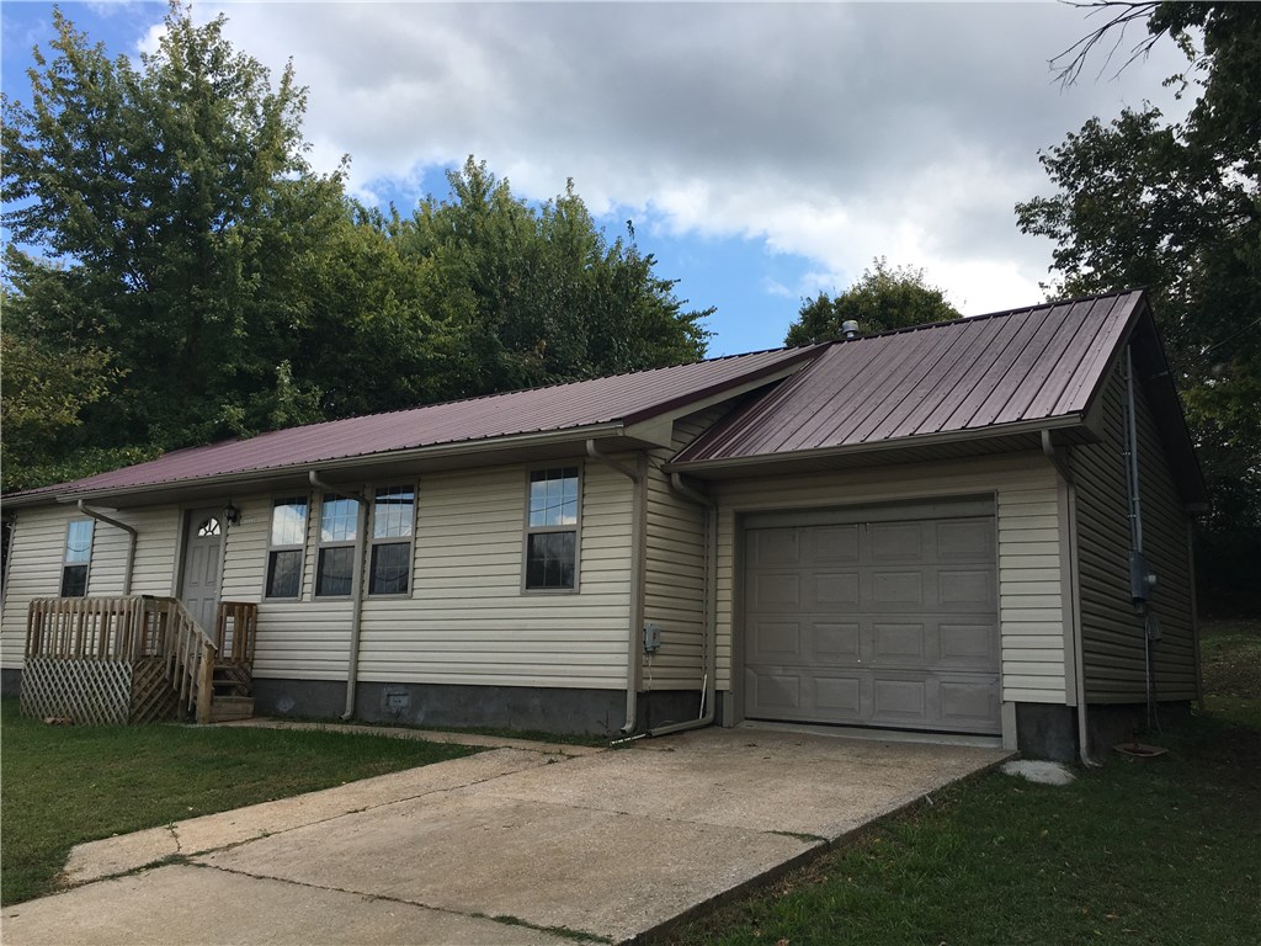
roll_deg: -0.9
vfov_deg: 48.2
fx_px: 1056
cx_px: 630
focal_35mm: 29
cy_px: 473
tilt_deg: +10.3
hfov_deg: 61.7
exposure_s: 1/855
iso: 25
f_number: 2.2
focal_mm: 4.15
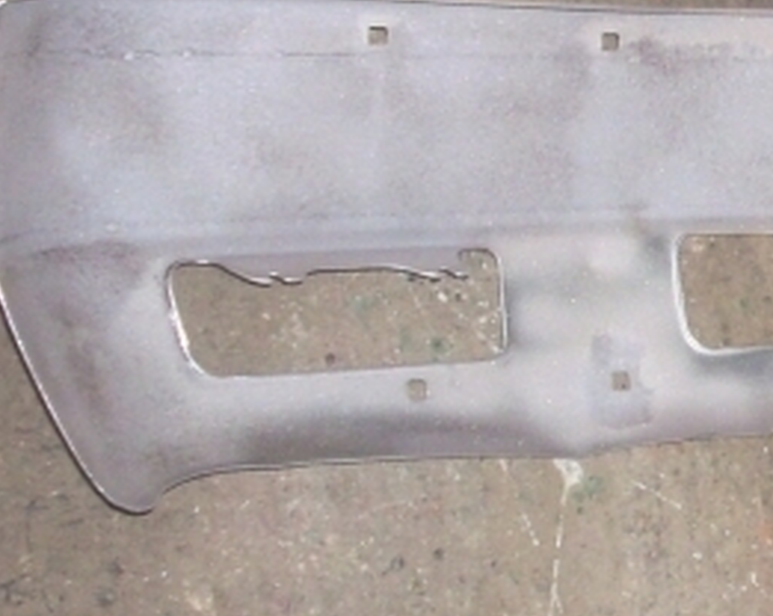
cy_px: 155
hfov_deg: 17.4
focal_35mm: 104
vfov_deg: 14.7
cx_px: 986
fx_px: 2376
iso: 400
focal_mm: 6.2
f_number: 2.8
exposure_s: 1/60
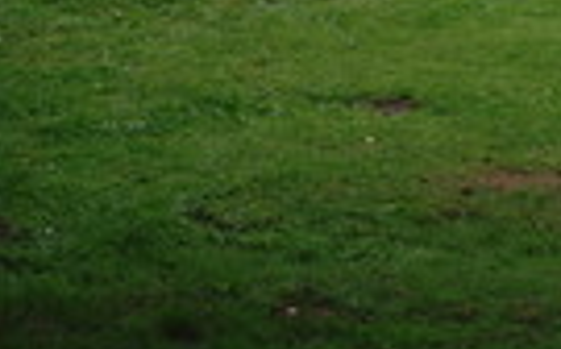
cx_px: 702
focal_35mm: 153
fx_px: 2336
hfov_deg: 13.3
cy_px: -401
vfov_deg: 8.1
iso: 80
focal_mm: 6.6
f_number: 3.5
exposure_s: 1/90
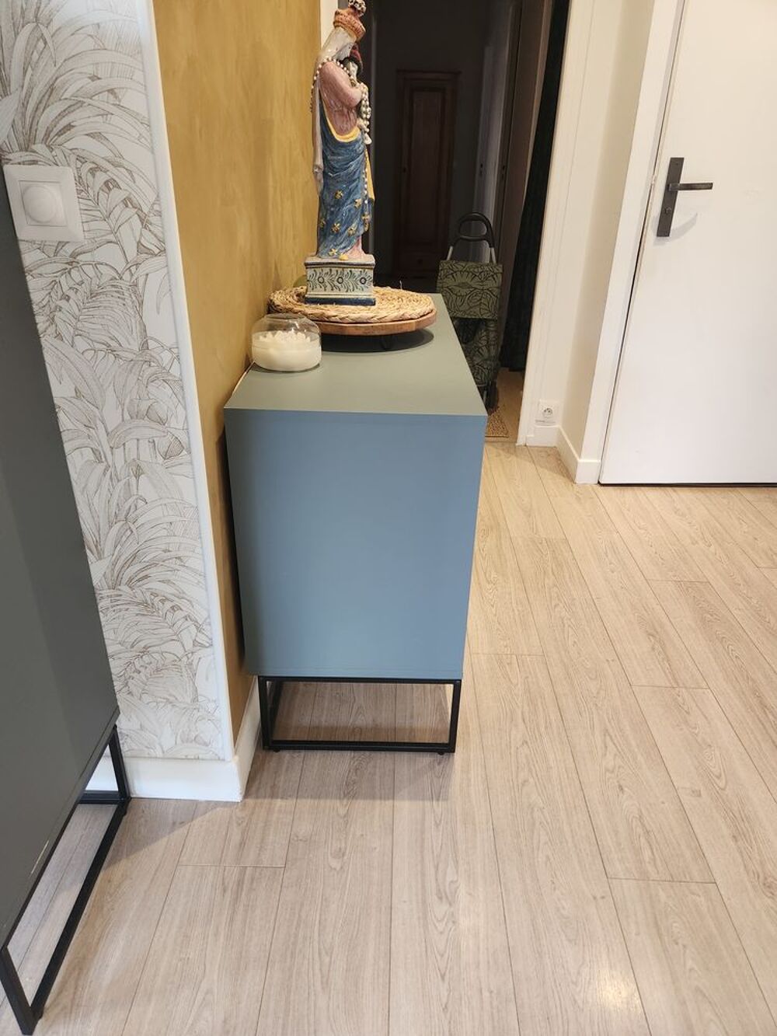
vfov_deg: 73.9
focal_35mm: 23
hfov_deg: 58.9
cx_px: 388
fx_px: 688
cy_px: 518
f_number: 1.8
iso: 400
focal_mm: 5.4
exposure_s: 1/120
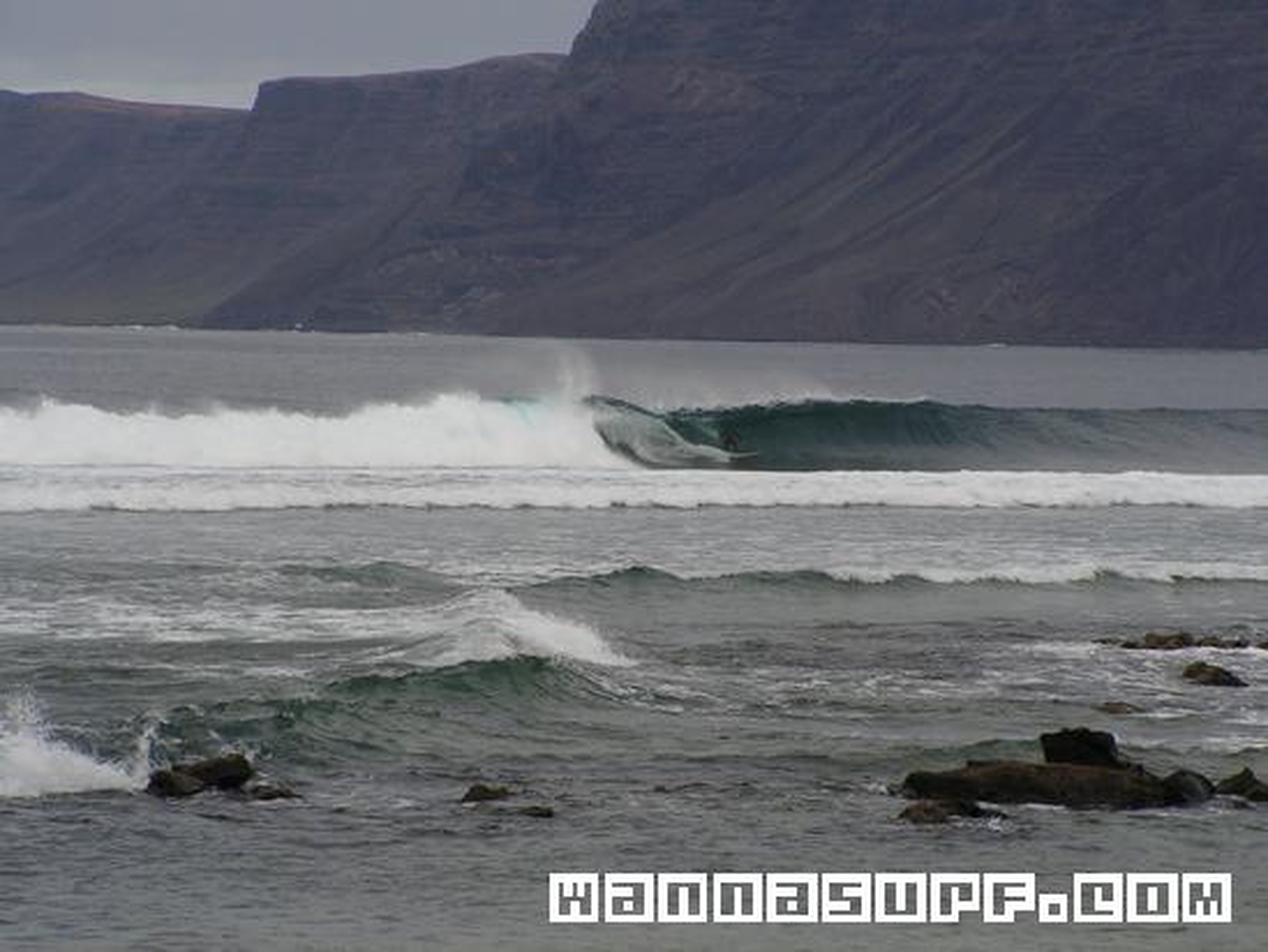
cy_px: 476
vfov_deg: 8.9
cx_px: 634
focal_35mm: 166
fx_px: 6082
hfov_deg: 11.9
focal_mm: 27.8
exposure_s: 1/500
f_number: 4.8
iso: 64
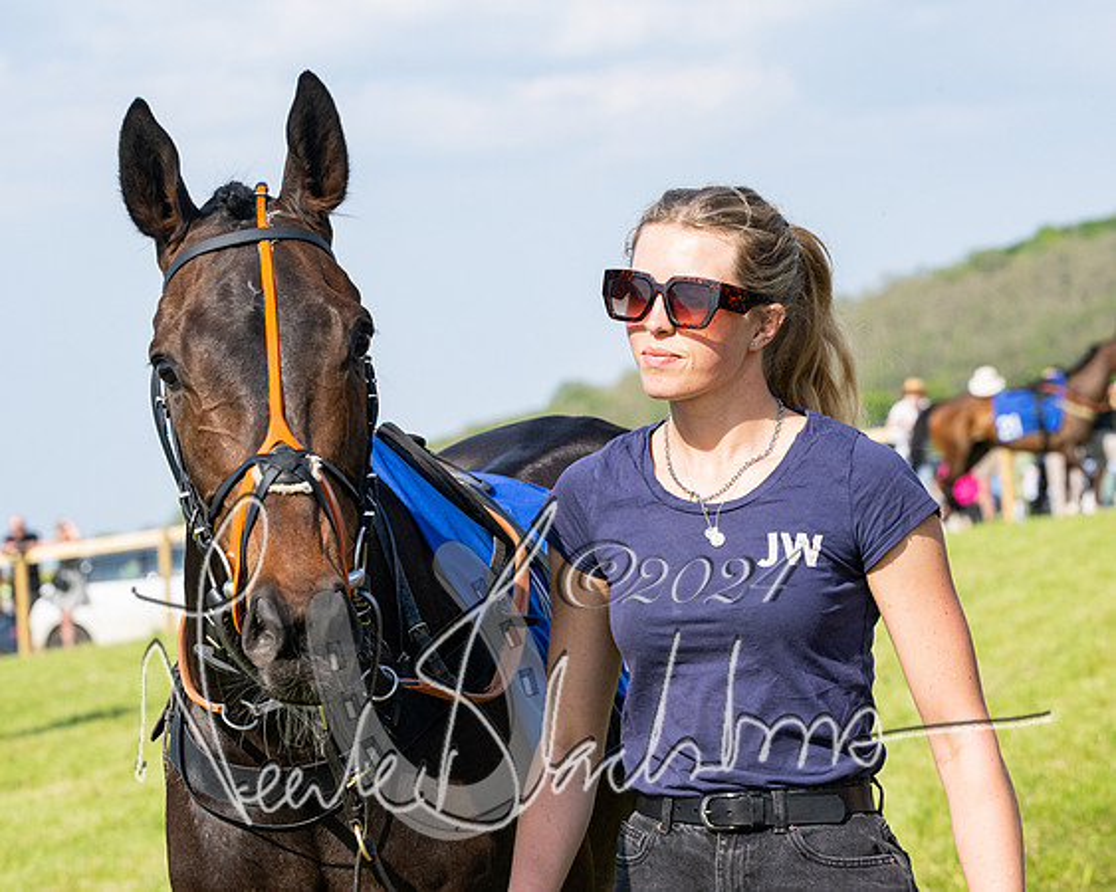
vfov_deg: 11.2
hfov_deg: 14.0
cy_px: 403
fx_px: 4541
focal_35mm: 138
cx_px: 509
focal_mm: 74
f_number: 5
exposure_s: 1/2500
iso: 400
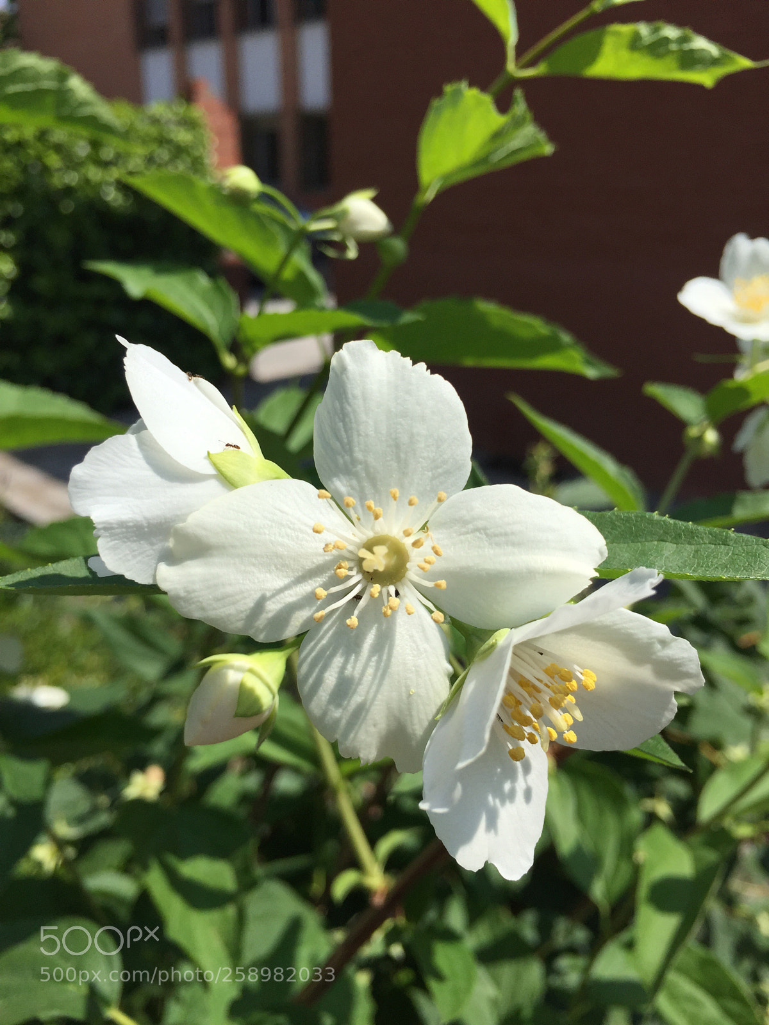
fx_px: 859
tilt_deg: -21.2
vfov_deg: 61.7
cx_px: 384
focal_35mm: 29
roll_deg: -0.1
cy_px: 512
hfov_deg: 48.2
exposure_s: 1/3049
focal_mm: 4.15
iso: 32
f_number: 2.2
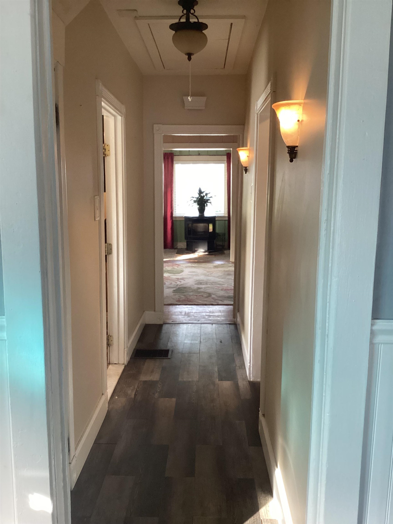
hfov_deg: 45.4
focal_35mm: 31
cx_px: 196
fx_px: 469
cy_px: 262
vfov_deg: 58.4
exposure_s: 1/60
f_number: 2.4
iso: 320
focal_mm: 3.3
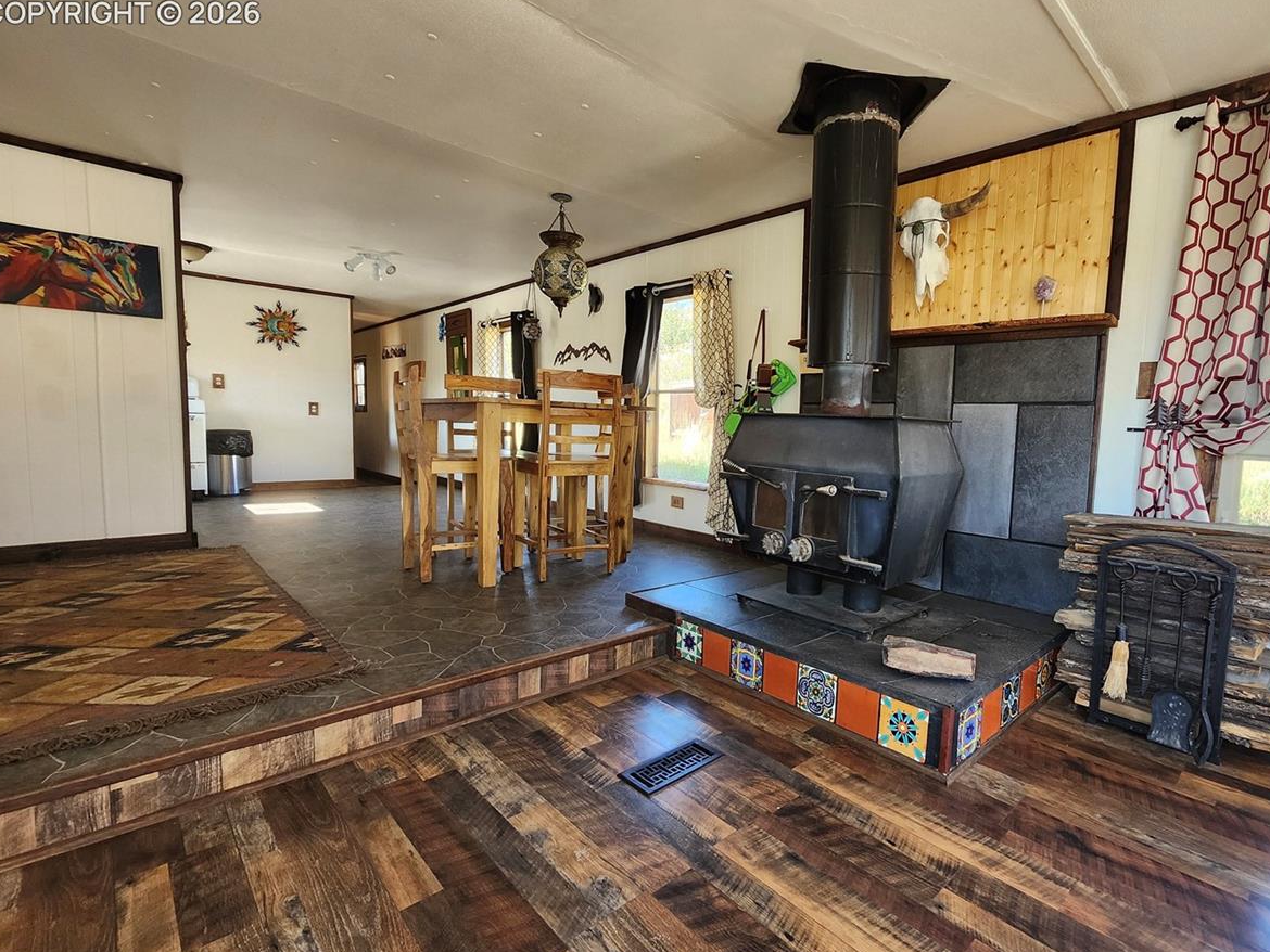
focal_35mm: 16
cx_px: 747
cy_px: 475
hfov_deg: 93.5
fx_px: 587
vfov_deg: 78.1
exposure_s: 1/60
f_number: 2.2
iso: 100
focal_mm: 1.74
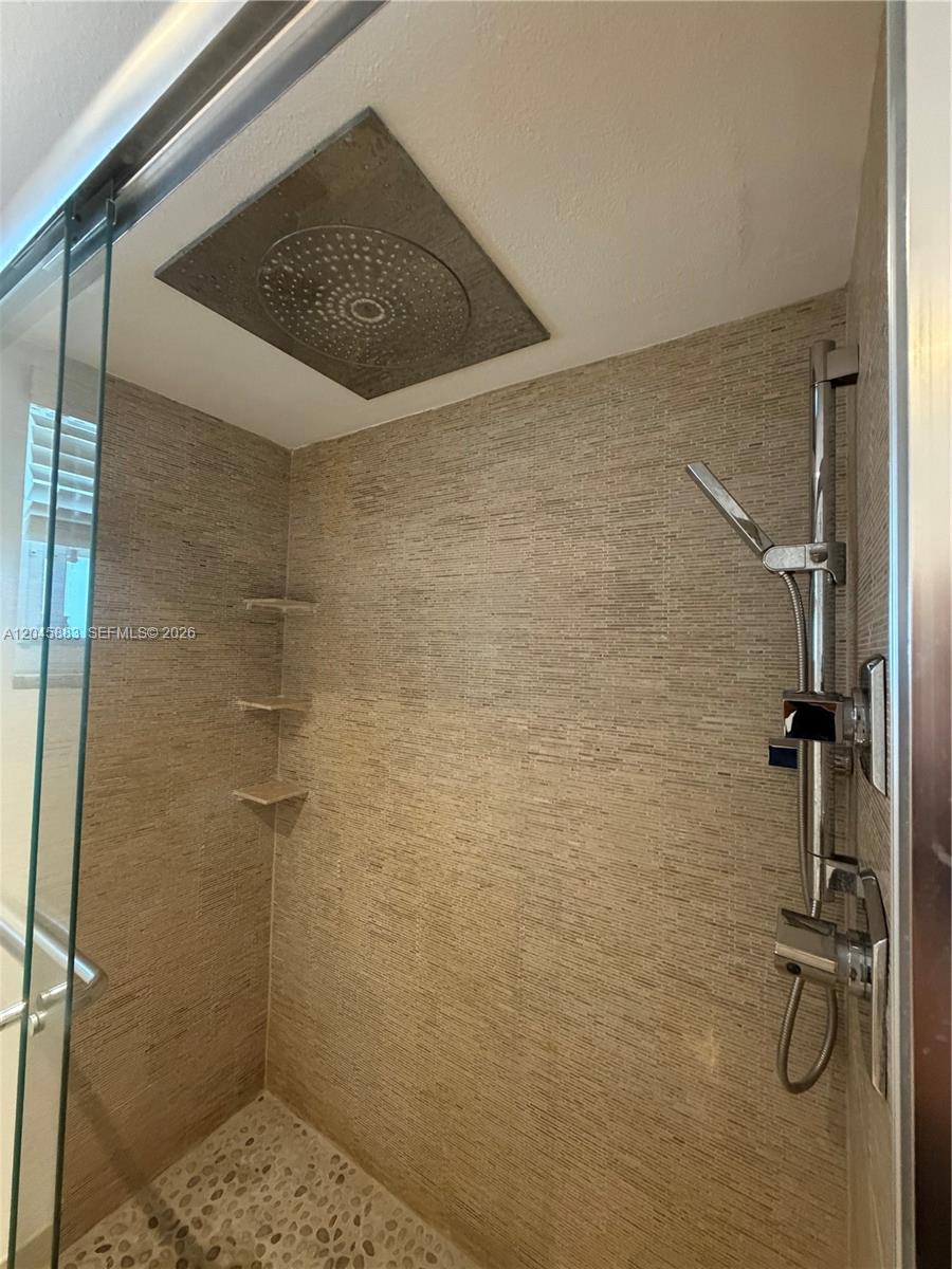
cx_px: 476
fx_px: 513
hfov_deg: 85.7
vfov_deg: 102.1
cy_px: 634
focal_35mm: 14
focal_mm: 2.22
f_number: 2.2
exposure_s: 1/60
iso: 500
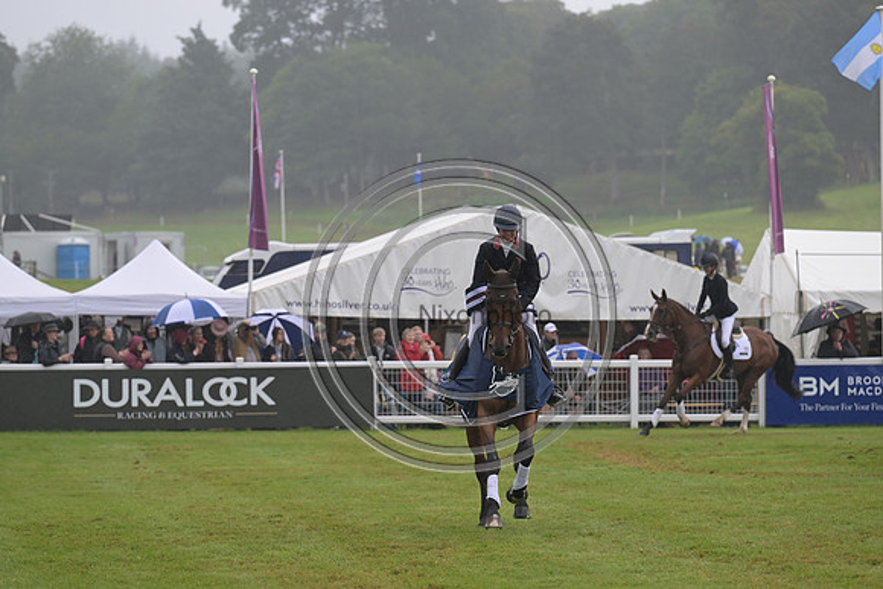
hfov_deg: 10.3
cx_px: 442
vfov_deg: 6.9
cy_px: 294
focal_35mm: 200
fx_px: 4906
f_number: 5.6
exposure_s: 1/800
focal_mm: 200
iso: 640
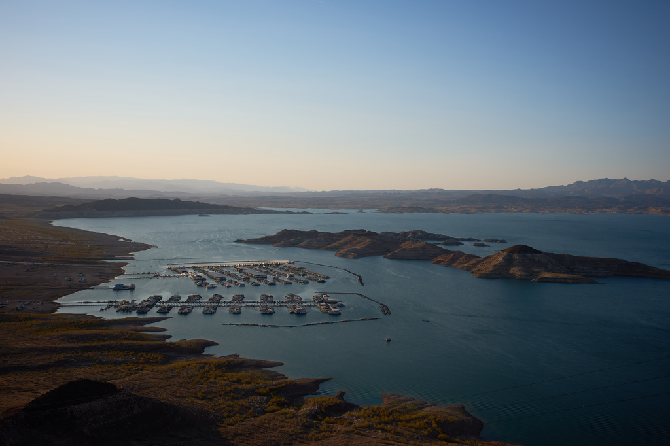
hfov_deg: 54.4
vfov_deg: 37.8
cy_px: 223
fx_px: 651
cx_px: 335
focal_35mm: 35
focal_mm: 35
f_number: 4.5
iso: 100
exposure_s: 1/1000
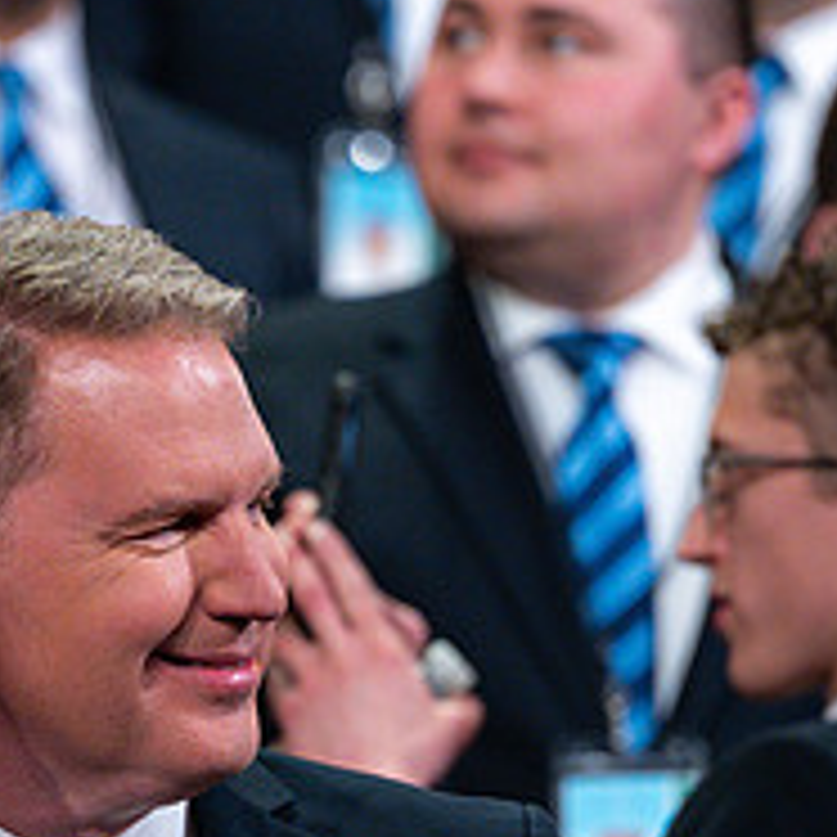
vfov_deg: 2.4
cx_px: 139
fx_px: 19778
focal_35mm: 723
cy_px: 796
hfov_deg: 2.4
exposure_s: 1/500
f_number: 3.2
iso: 2500
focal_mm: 200
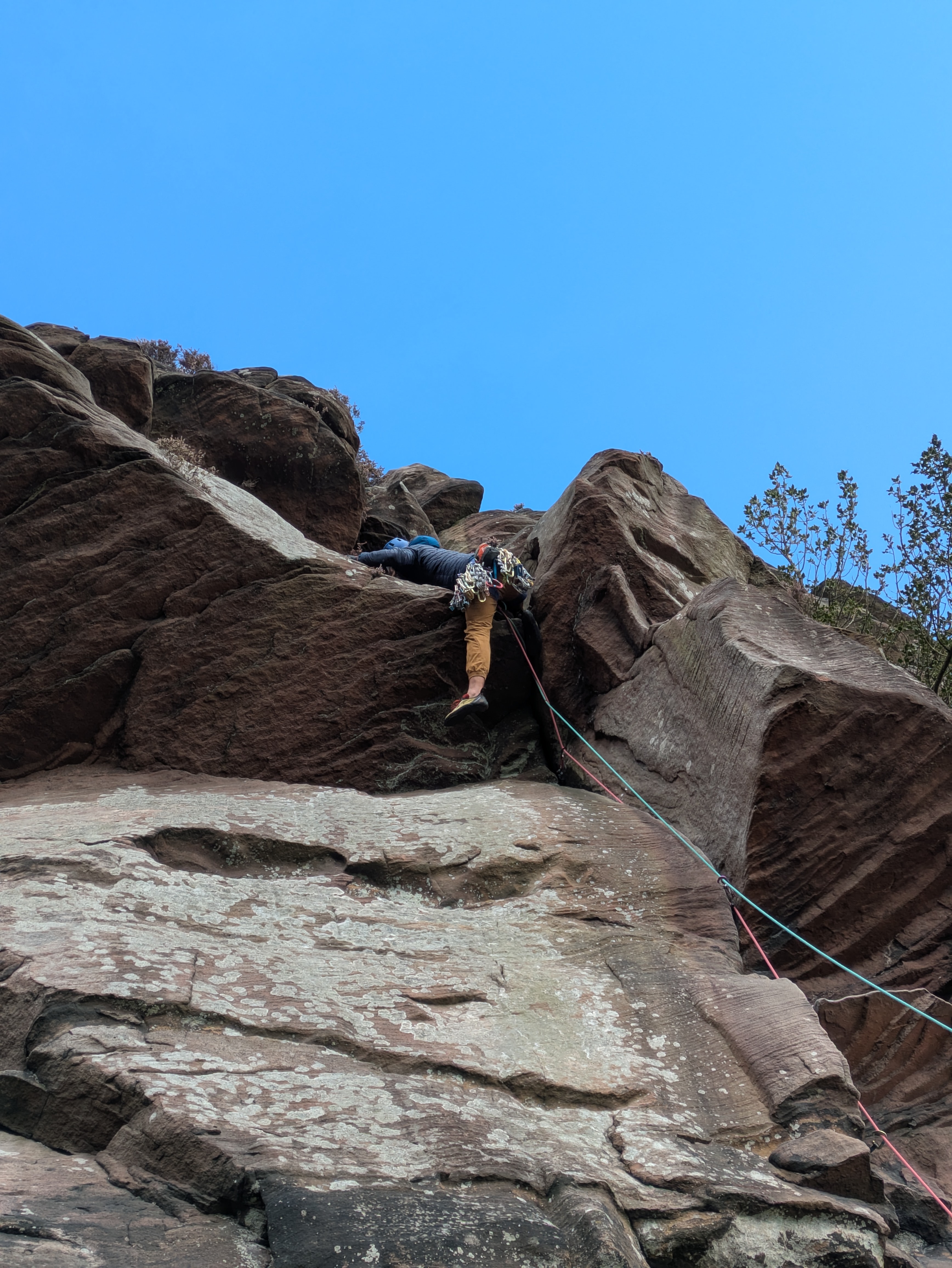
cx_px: 476
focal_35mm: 51
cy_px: 634
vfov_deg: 37.5
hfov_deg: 28.6
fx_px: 1869
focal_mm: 5.43
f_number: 1.89
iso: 45
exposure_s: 1/450
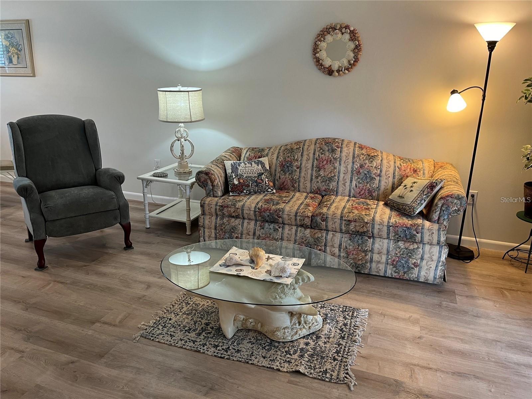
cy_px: 200
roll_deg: -1.7
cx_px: 266
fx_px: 400
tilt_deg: -17.4
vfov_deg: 53.1
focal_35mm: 26
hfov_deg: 67.3
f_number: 1.6
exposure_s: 1/60
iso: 125
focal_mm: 5.1
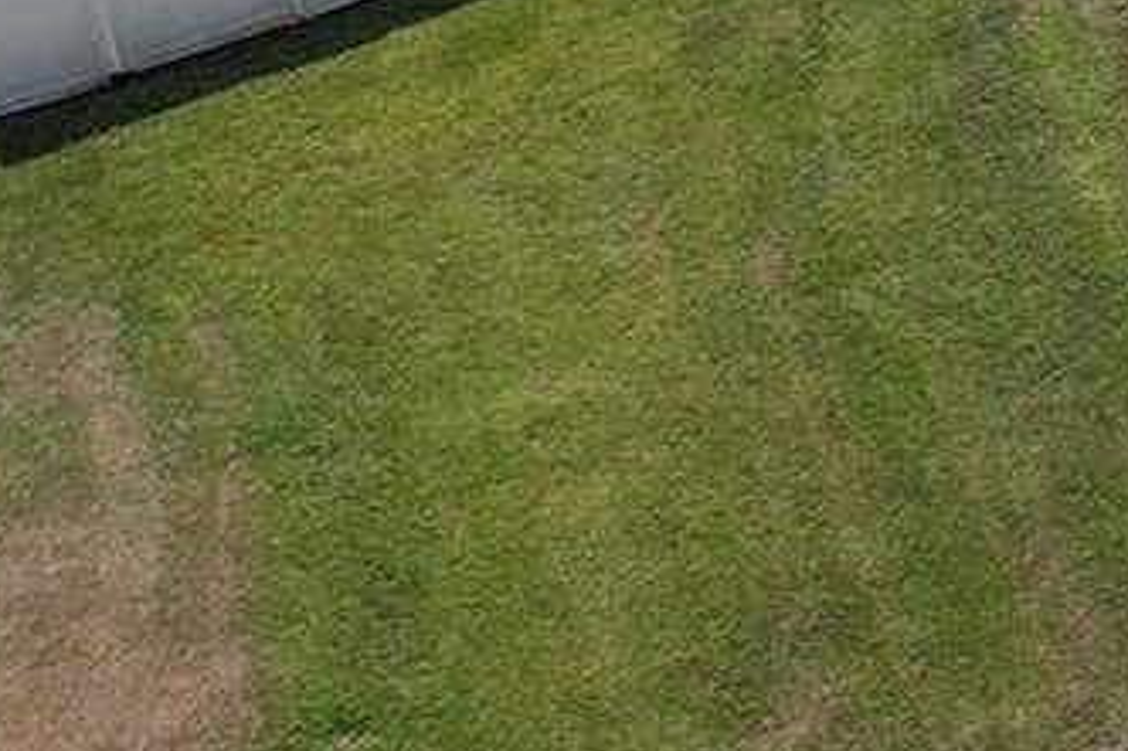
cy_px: -1386
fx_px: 4510
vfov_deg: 8.3
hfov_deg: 12.0
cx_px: 2555
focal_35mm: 144
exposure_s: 1/500
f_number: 2.8
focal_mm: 8.38
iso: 110
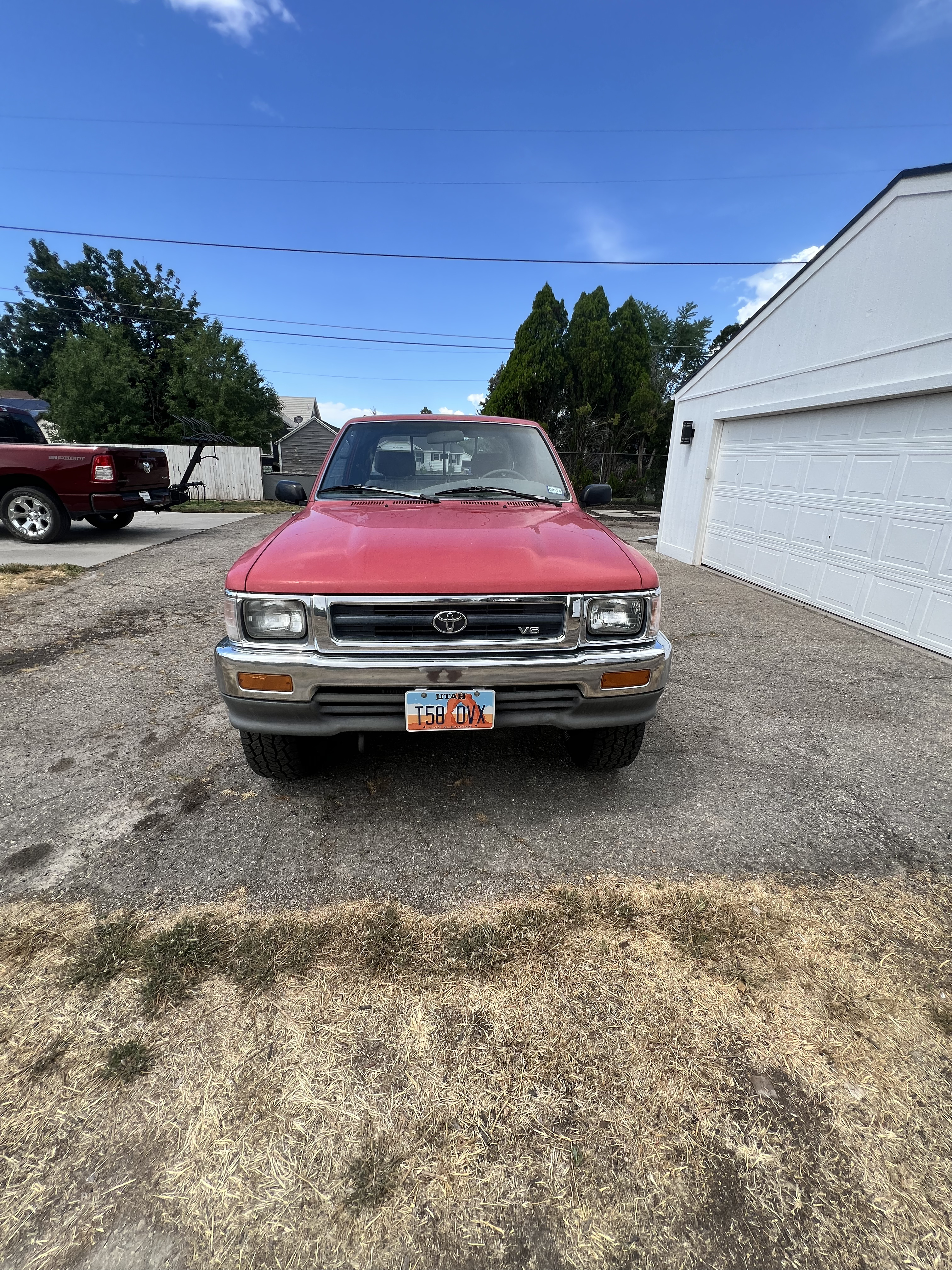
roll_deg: -2.0
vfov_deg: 106.2
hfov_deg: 89.9
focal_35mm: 13
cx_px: 476
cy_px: 635
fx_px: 477
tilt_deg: -17.8
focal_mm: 1.57
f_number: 1.8
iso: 32
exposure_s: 1/661
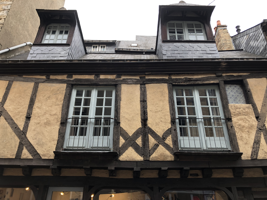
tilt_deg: +28.8
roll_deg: +0.4
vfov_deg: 49.7
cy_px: 100
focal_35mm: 28
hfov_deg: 63.4
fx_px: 216
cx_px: 134
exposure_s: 1/124
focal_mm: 4
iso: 20
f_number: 1.8
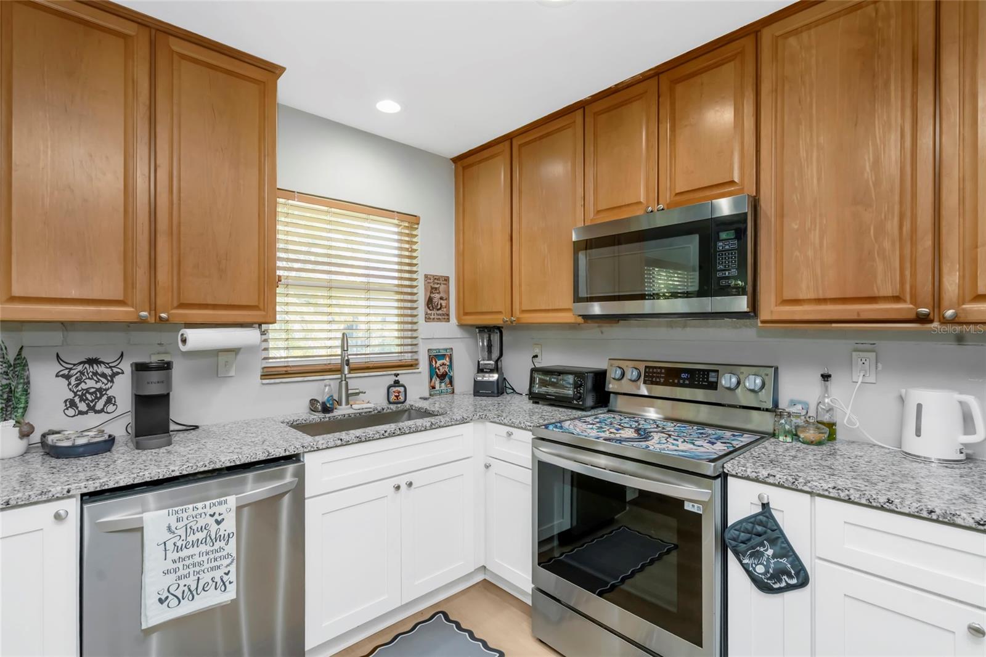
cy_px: 328
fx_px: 438
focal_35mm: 16
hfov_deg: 96.7
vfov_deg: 73.7
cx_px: 493
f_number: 6.7
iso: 1250
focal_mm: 16
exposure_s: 1/60
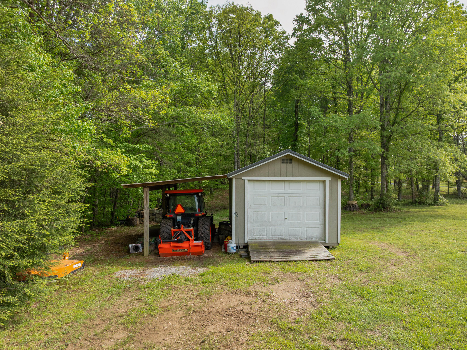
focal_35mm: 25
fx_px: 337
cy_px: 179
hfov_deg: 69.4
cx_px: 227
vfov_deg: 54.9
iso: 100
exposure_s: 1/60
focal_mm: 12.29
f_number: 7.1
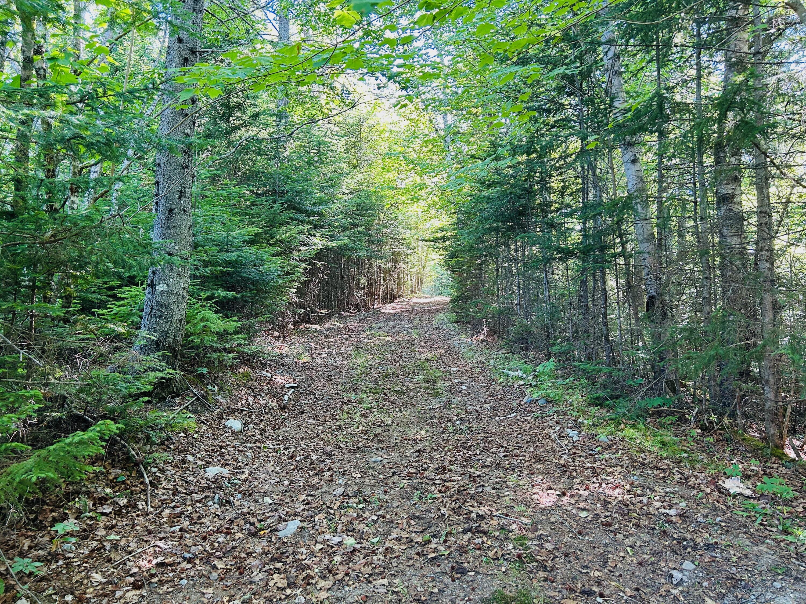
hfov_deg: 67.3
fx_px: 605
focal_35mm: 26
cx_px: 403
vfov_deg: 53.1
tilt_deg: +3.5
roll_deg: -0.3
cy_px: 302
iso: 125
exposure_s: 1/90
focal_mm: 5.7
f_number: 1.5
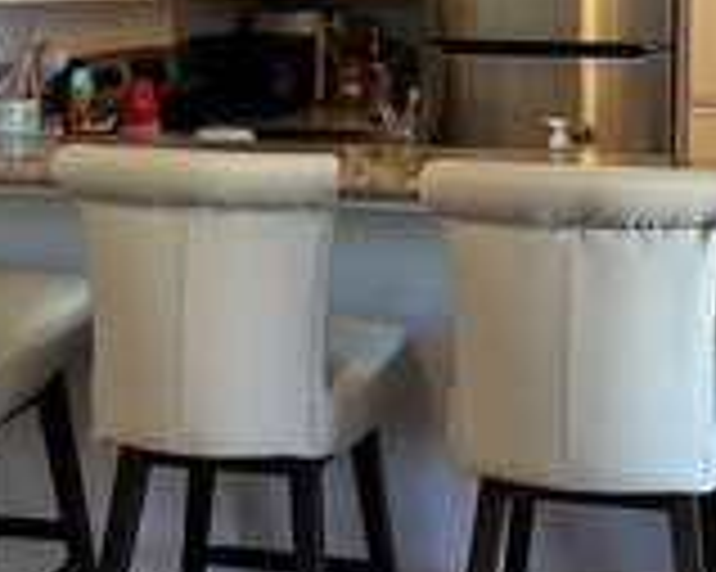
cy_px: -45
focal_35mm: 68
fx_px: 1440
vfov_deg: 21.4
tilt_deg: +0.0
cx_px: 502
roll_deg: -1.3
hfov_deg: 27.7
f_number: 1.5
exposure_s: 1/60
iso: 100
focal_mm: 5.7
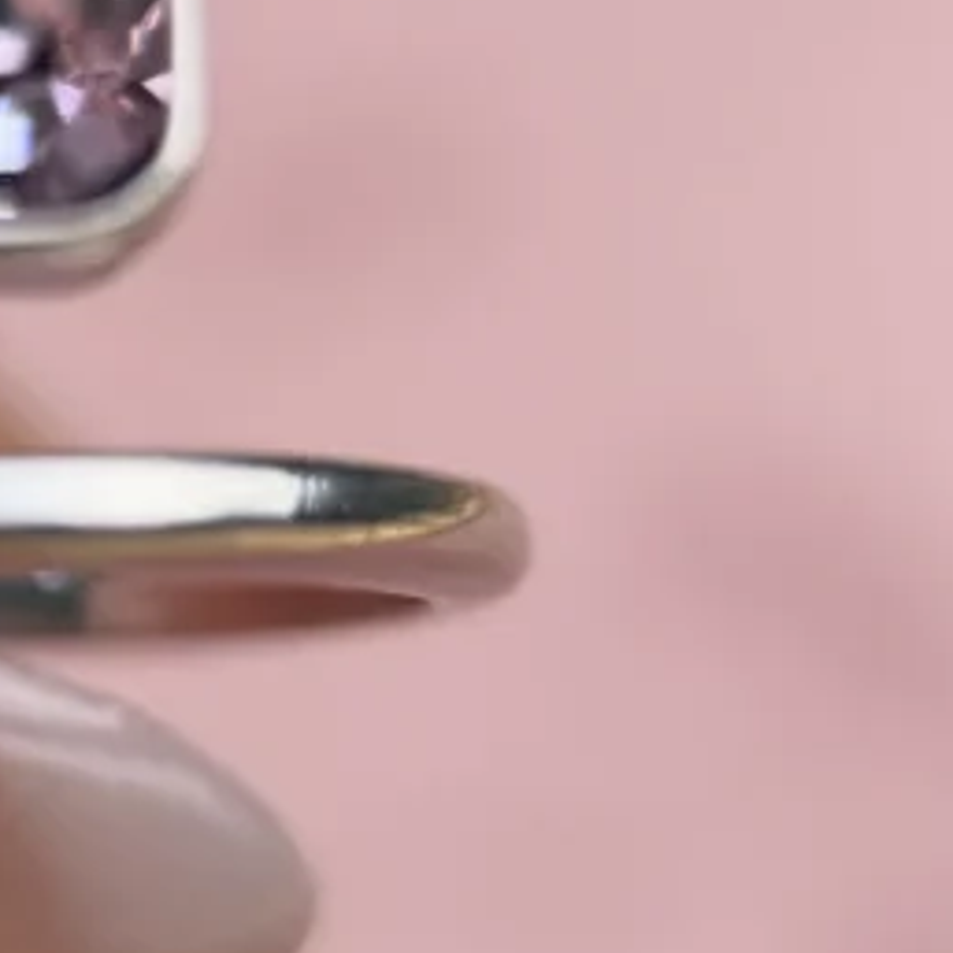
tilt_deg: -40.4
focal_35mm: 88
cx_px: -256
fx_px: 2741
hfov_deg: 18.5
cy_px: 287
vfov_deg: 19.6
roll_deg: -3.9
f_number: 1.78
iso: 80
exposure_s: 1/654
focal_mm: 6.76
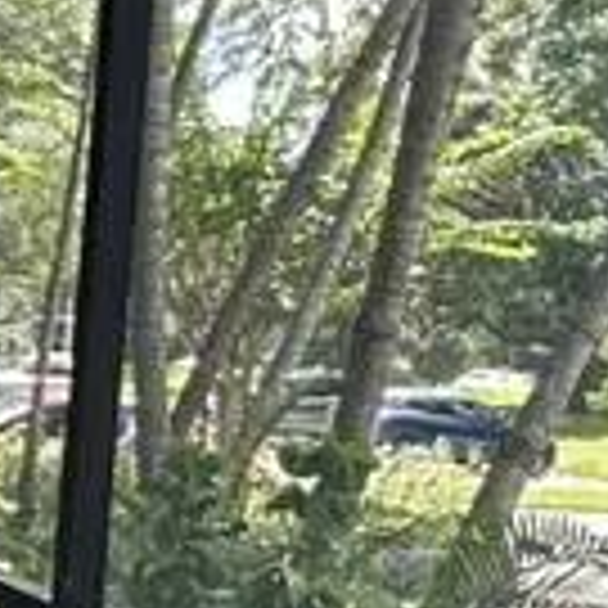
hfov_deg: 15.3
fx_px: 1868
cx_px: -572
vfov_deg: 18.4
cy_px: 405
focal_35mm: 94
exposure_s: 1/99
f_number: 2.2
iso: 50
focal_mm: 2.22
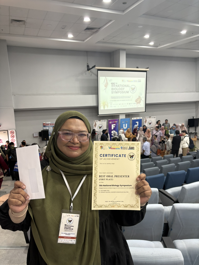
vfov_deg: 67.3
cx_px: 100
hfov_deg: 53.1
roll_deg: +0.9
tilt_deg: -10.9
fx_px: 199
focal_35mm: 26
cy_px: 132
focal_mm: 5.96
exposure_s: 1/60
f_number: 1.6
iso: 160
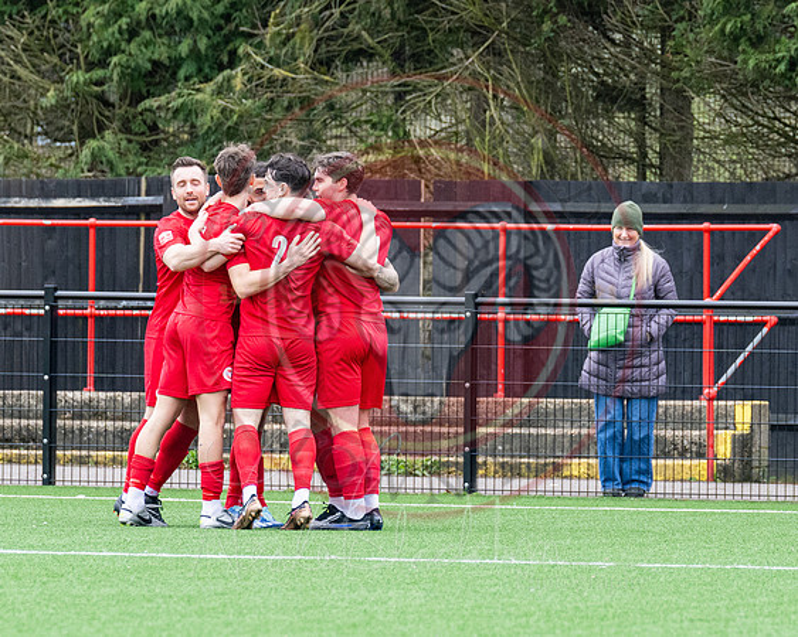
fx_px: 10058
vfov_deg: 3.6
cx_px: 425
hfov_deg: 4.5
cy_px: 259
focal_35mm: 426
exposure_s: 1/800
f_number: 4
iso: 800
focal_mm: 175
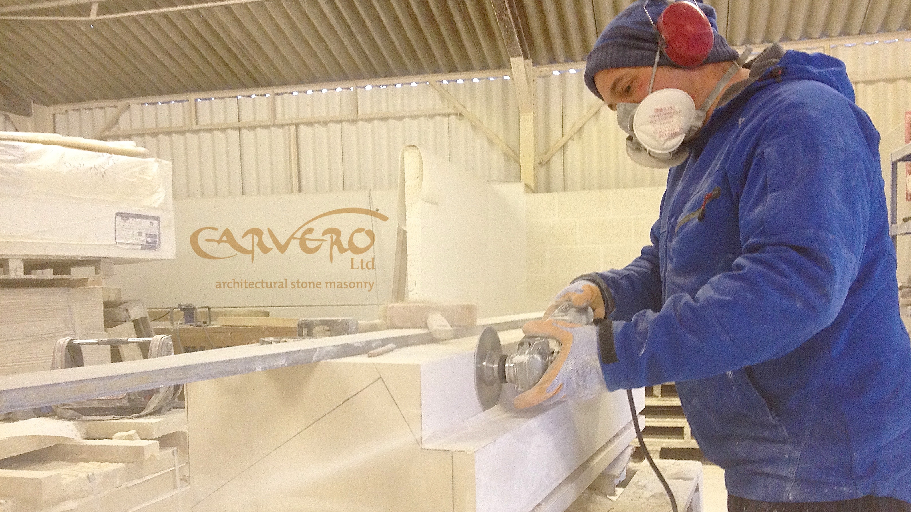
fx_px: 942
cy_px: 322
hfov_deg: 51.6
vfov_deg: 30.3
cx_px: 462
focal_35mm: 39
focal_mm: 4.28
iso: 125
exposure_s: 1/20
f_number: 2.4
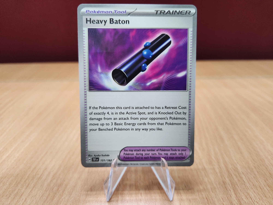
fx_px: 181
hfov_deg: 73.9
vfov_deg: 58.9
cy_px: 102
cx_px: 136
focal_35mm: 23
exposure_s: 1/120
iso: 640
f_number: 1.8
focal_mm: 5.4
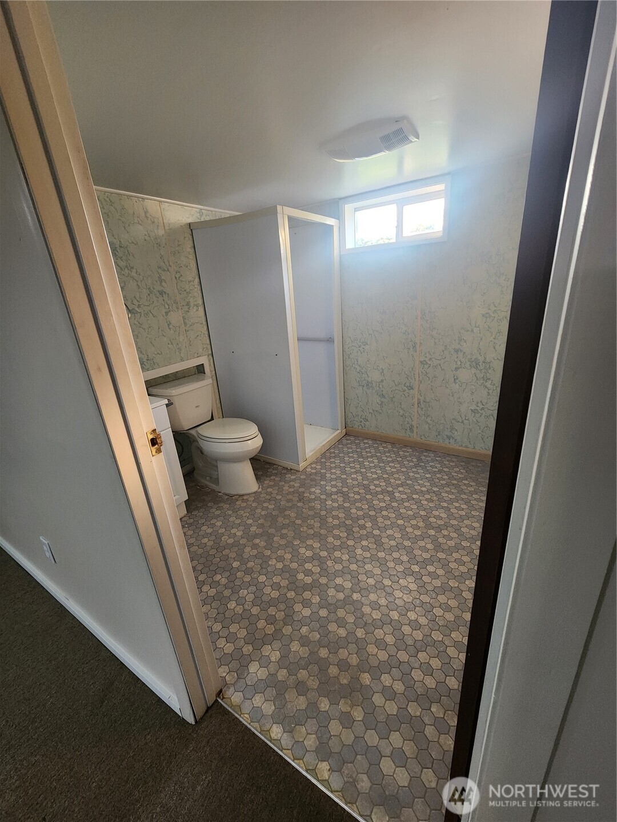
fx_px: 309
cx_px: 308
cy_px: 411
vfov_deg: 106.2
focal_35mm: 13
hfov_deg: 89.9
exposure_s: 1/40
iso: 400
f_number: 2.2
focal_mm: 2.2
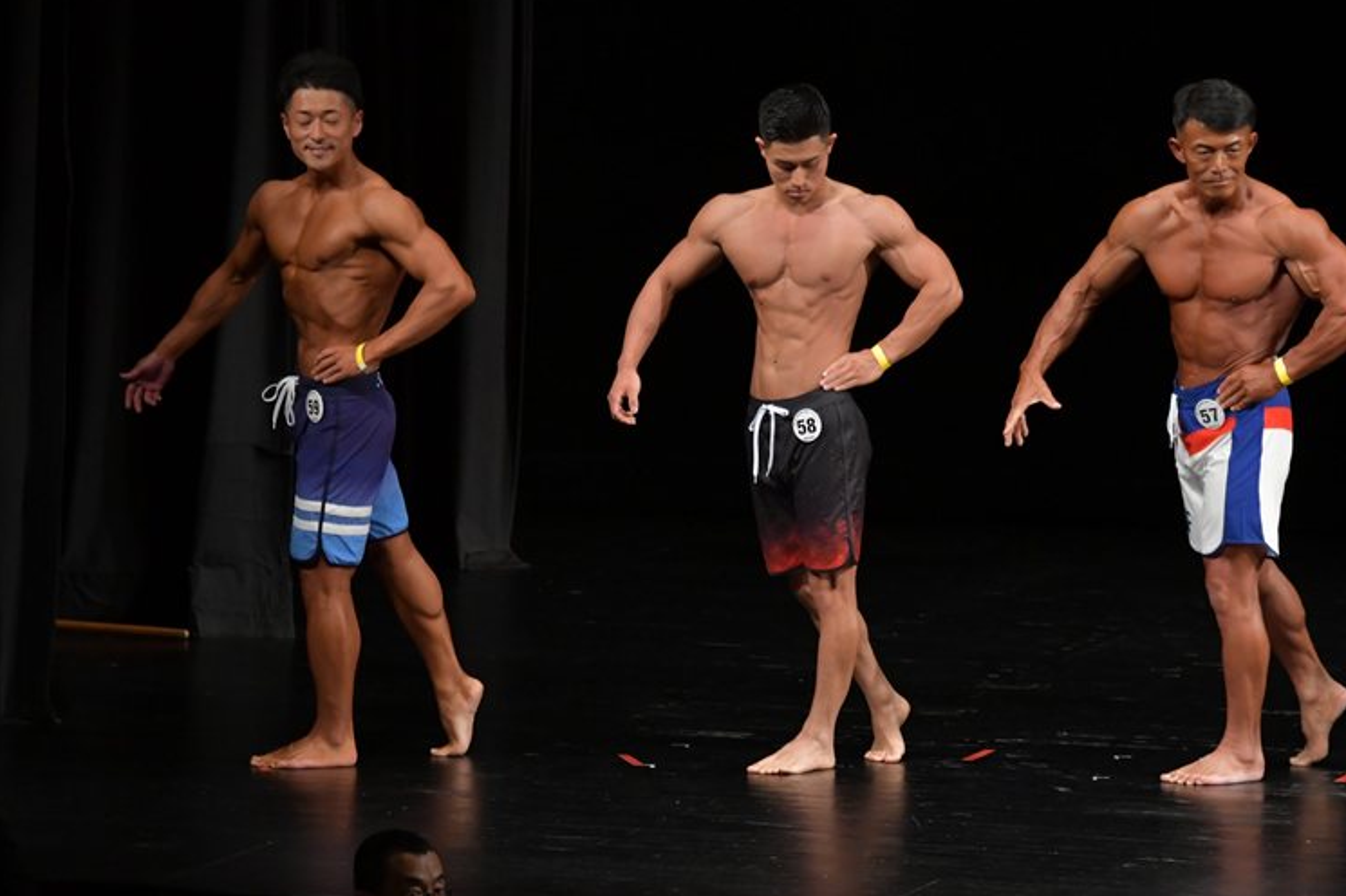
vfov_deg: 4.9
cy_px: 453
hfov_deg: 7.3
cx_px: 660
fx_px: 10501
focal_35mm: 281
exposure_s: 1/400
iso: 3200
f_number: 5.6
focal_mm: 180
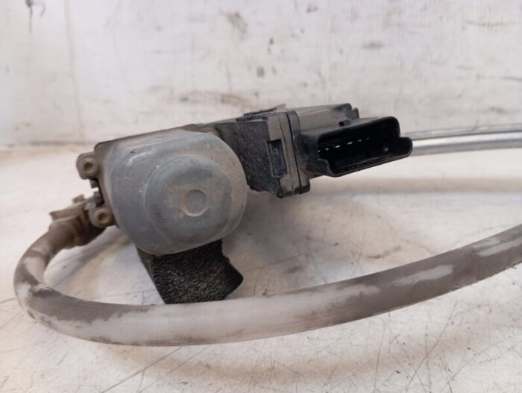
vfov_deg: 49.9
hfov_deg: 63.4
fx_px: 423
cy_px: 196
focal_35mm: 28
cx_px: 261
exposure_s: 1/33.3
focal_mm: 4.22
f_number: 1.8
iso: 316
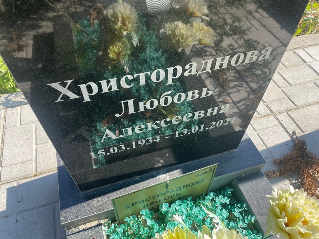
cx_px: 160
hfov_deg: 67.3
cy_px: 120
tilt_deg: -51.1
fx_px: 240
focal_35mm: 26
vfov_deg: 53.1
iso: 32
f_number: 1.6
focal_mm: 4.2
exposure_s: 1/963
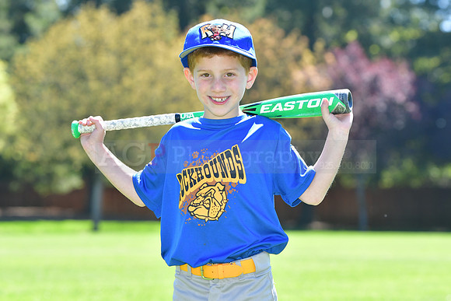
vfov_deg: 6.8
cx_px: 226
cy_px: 150
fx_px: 2537
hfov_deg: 10.2
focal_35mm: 202
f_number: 6.3
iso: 400
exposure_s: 1/500
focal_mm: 135
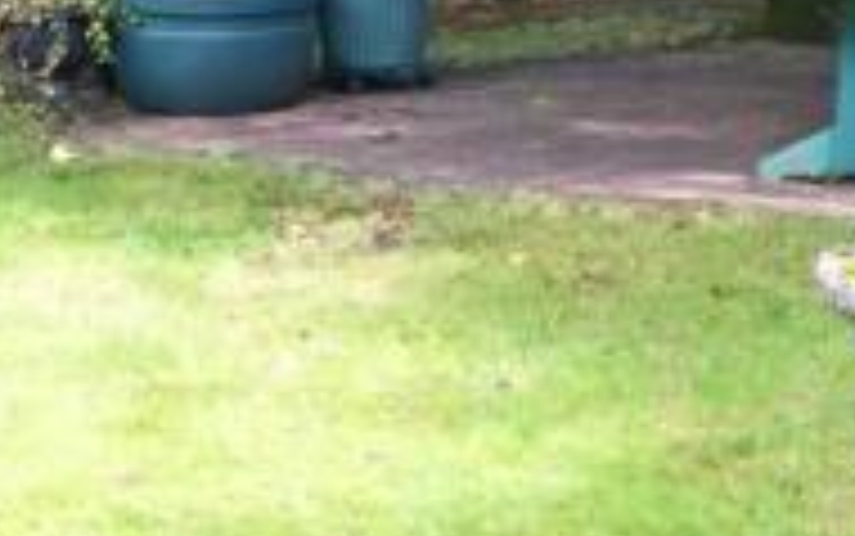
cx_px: 880
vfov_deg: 13.5
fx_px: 2215
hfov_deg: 21.0
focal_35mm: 95
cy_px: -65
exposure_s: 1/50
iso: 400
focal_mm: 18
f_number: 6.3
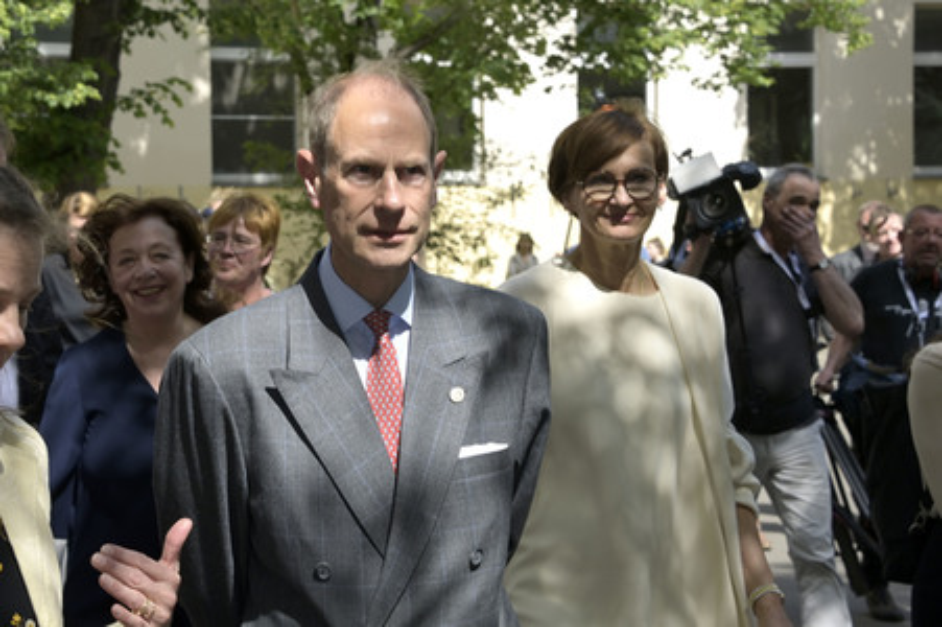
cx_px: 471
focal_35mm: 85
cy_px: 314
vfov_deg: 16.0
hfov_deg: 23.9
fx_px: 2222
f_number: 11
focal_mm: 85
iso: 400
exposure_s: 1/250
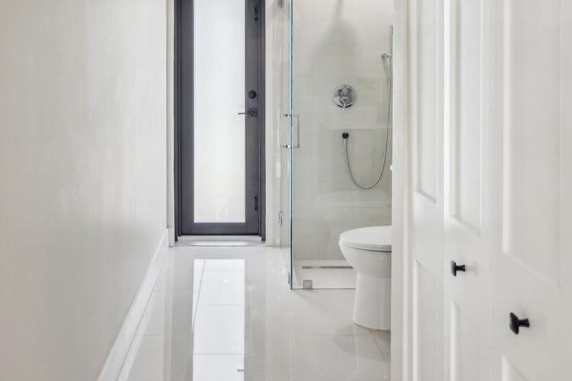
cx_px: 245
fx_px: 604
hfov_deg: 50.5
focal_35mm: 38
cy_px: 79
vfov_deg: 34.0
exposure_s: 1/20
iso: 200
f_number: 8
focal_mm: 19
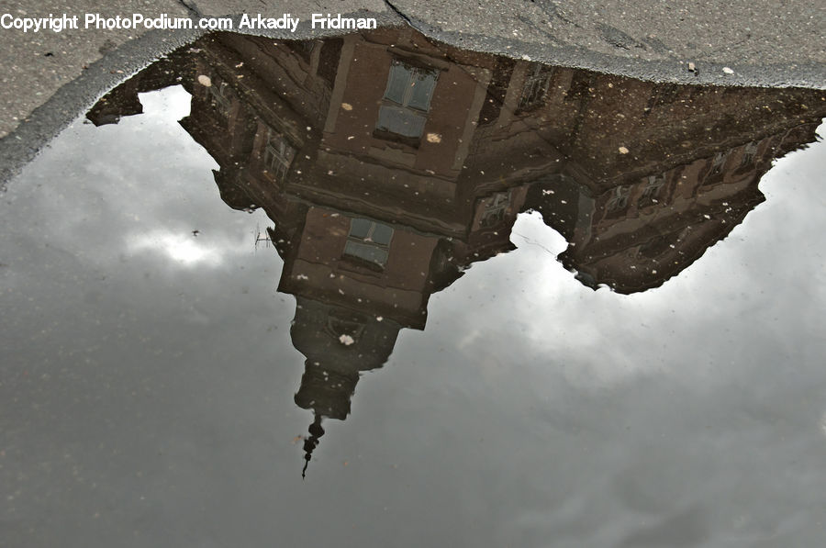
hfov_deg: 31.9
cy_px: 274
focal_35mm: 63
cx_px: 413
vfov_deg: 21.5
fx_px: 1443
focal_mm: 42
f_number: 8
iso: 200
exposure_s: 1/80
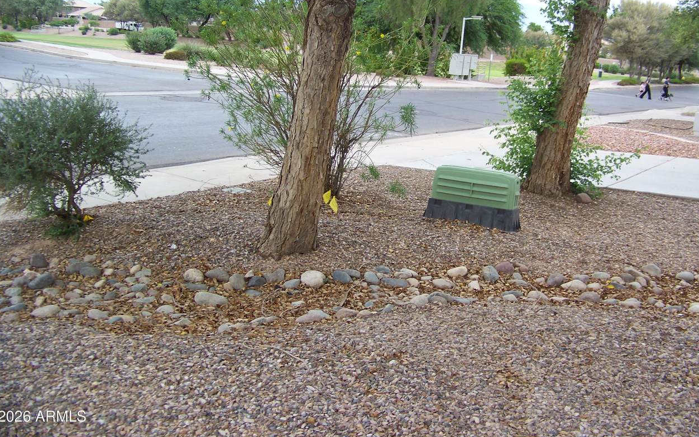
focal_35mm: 39
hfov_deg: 50.4
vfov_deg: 32.7
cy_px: 173
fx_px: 743
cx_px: 353
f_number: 2.8
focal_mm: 5.85
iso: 64
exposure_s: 1/100
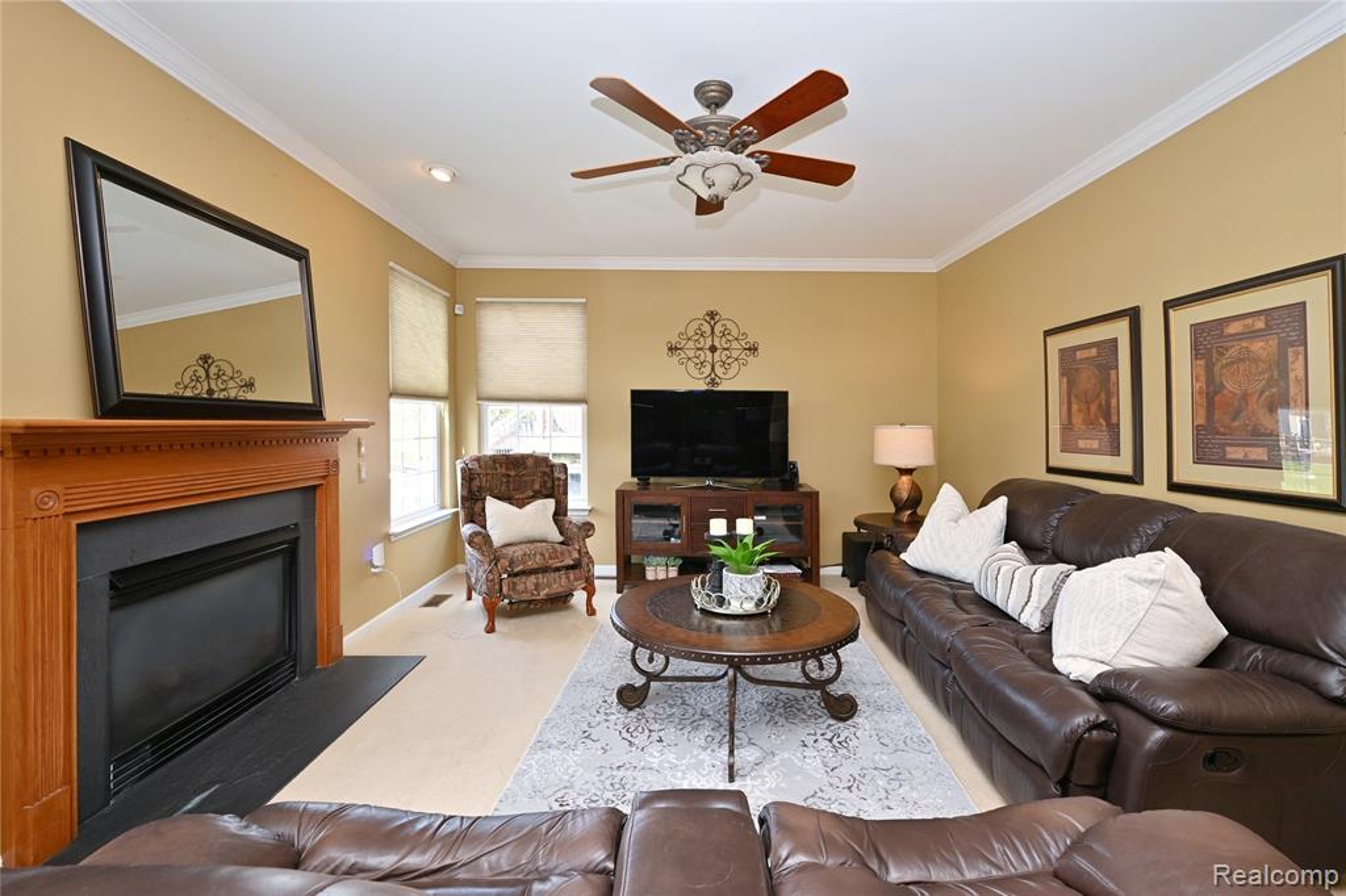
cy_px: 448
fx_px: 523
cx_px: 673
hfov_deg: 104.3
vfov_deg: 81.2
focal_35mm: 14
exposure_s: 1/60
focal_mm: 14
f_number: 9
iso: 560
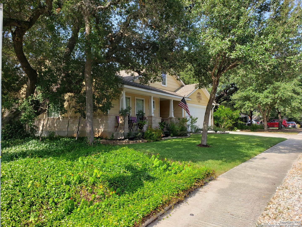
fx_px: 227
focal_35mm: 26
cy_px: 114
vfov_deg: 53.1
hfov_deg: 67.3
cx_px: 151
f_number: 2.4
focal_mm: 4.3
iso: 50
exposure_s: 1/787
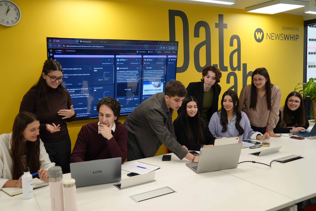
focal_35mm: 32
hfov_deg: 58.7
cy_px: 106
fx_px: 281
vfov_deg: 41.1
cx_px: 158
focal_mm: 32
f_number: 4
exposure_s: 1/160
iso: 800
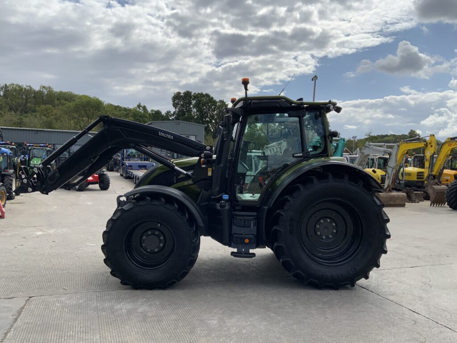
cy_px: 172
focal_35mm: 29
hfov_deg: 61.7
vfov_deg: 48.2
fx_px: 383
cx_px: 228
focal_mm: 3
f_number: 1.8
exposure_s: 1/2959
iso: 16
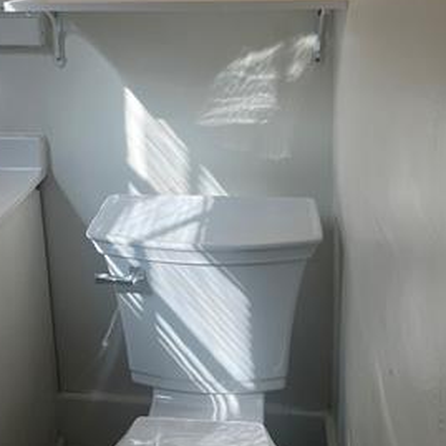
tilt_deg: -4.7
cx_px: 194
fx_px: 598
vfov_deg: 39.2
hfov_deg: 40.8
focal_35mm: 41
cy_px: 85
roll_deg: +4.8
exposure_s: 1/202
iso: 50
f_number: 1.6
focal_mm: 5.1
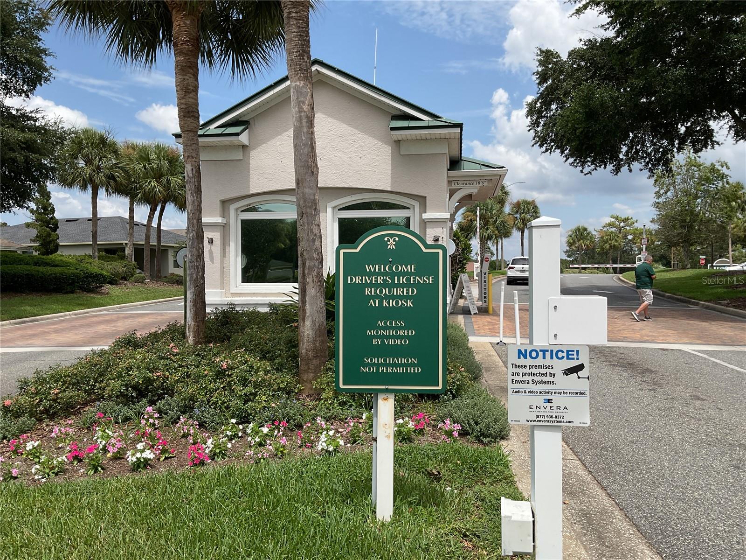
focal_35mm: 29
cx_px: 373
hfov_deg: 61.7
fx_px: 625
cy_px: 280
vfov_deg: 48.2
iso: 16
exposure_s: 1/1912
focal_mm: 3
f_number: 1.8
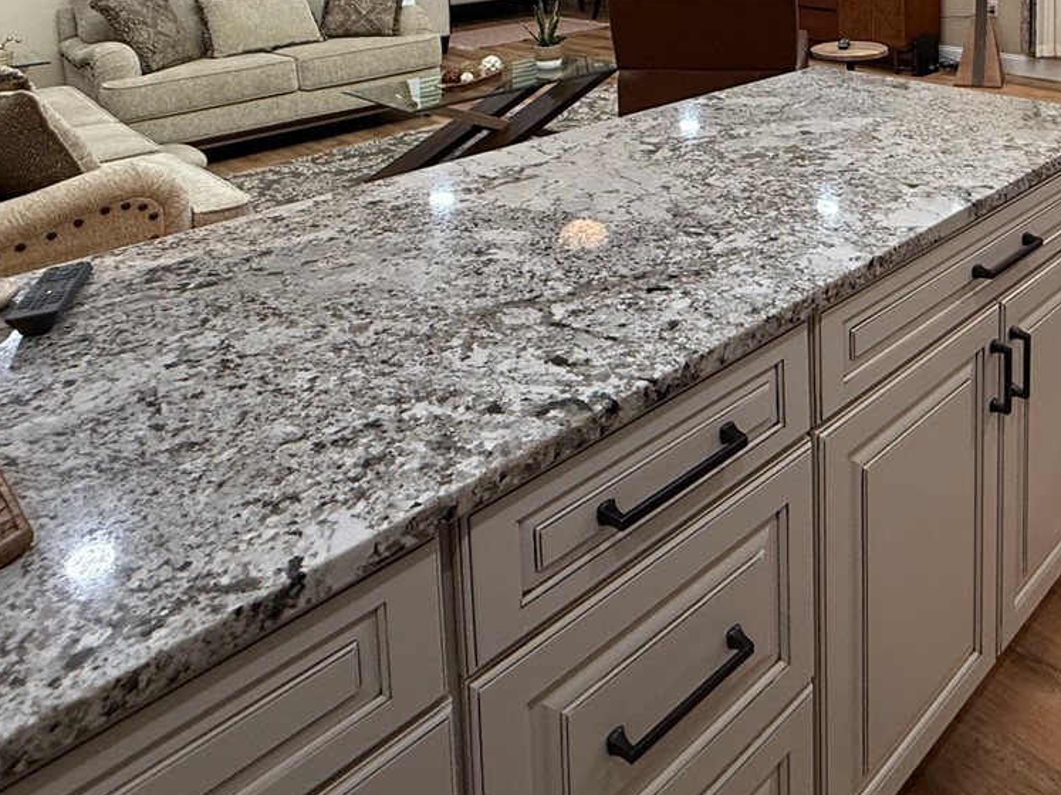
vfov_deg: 39.8
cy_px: -38
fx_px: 919
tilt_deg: -5.2
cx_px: 768
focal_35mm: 30
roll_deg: +0.6
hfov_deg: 57.5
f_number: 2.2
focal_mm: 2.22
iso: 250
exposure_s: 1/120
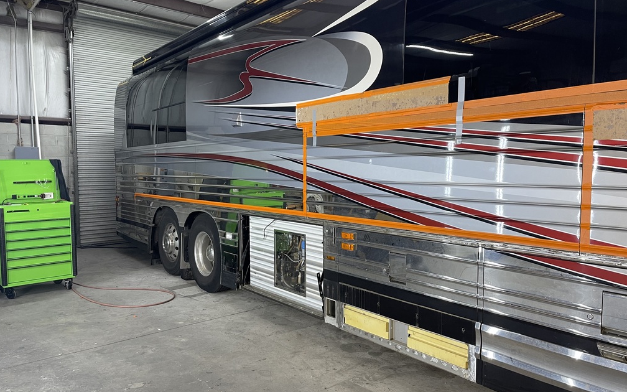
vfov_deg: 44.5
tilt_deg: -5.7
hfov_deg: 66.5
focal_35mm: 28
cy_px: 201
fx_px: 478
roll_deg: -0.6
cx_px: 312
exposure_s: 1/60
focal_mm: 5.1
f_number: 1.6
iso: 160
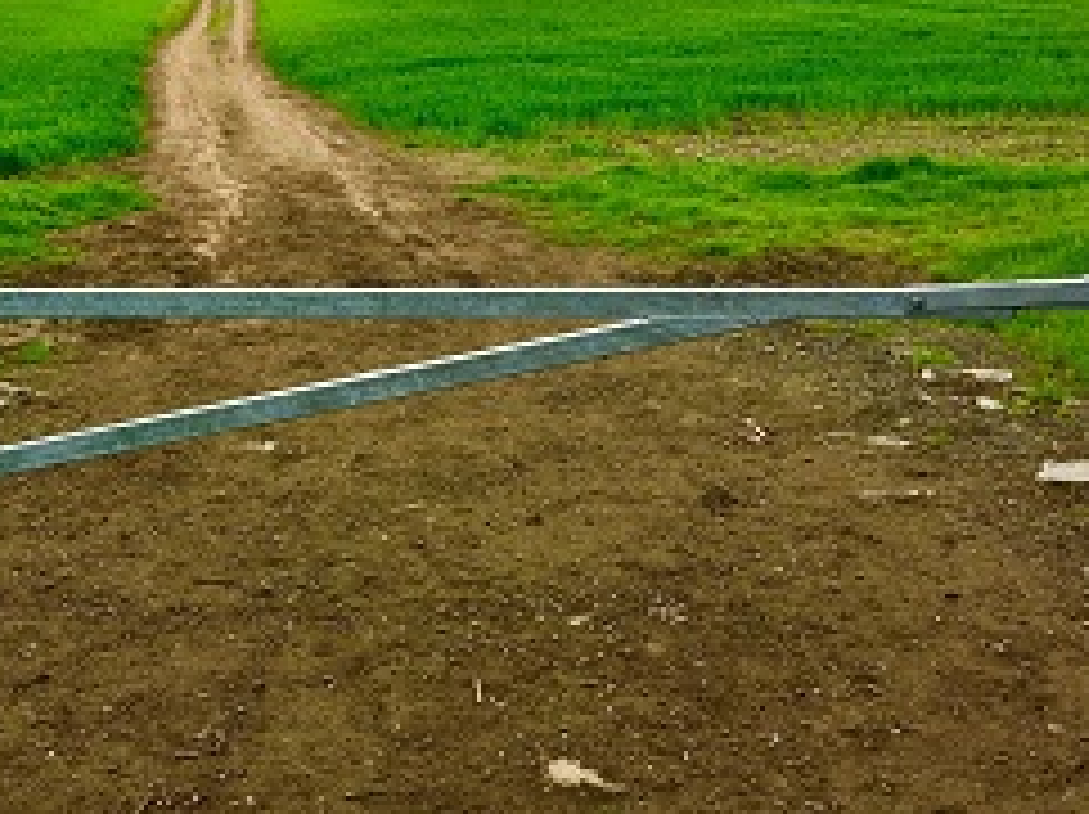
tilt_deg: -8.9
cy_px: 328
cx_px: 446
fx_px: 1509
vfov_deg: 30.1
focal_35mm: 48
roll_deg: +1.2
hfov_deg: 39.6
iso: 25
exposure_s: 1/663
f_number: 2.2
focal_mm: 4.15
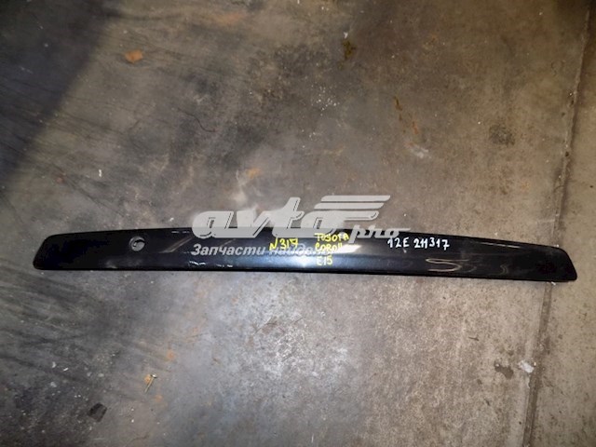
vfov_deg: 58.9
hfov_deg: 73.9
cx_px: 298
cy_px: 224
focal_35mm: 23
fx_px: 396
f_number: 3.1
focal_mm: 4
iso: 200
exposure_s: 1/30
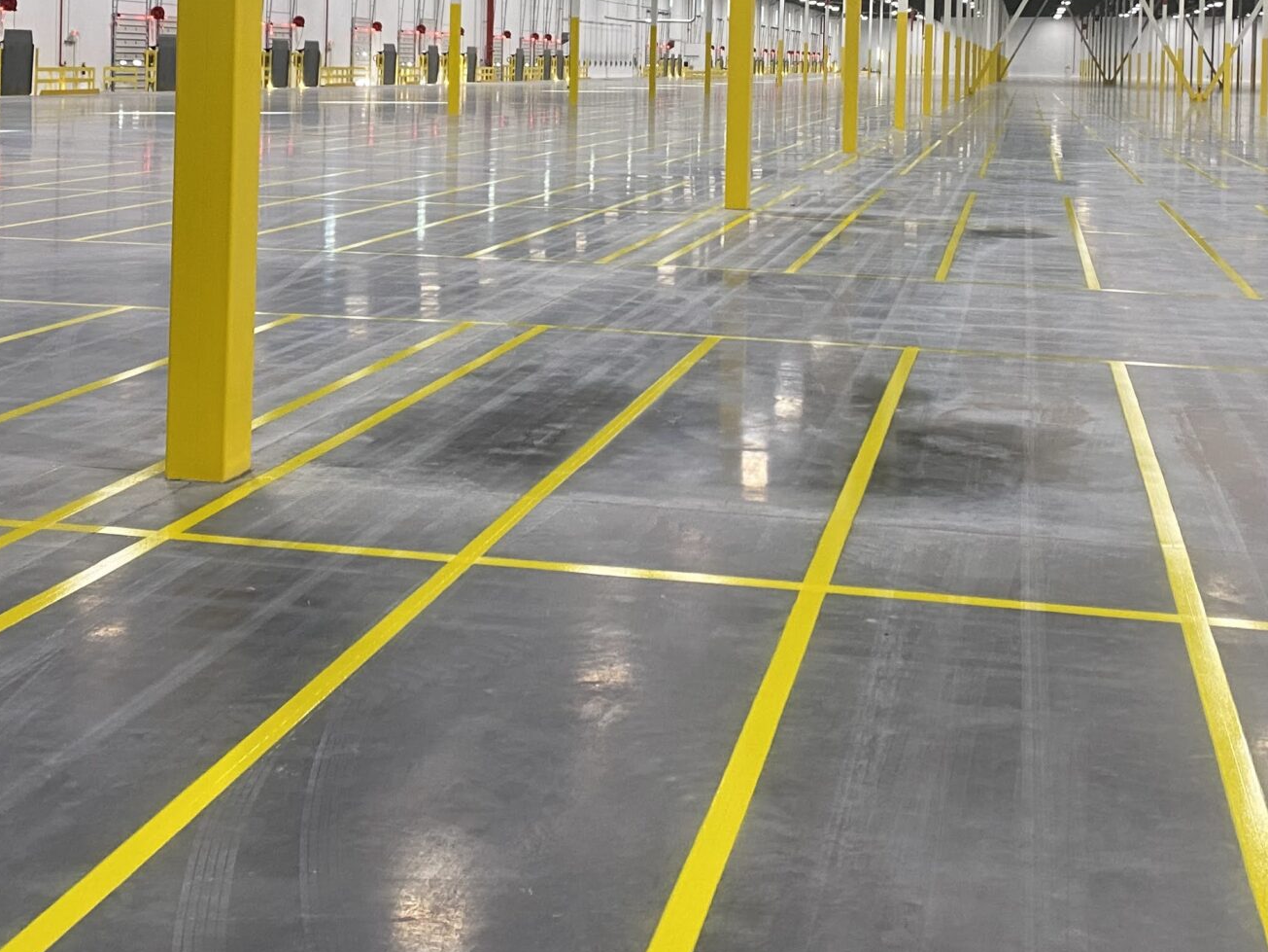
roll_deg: -1.8
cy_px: 70
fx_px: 1868
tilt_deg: -3.4
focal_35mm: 51
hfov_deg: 37.5
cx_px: 646
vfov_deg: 27.4
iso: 125
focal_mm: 4.25
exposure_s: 1/60
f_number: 1.8
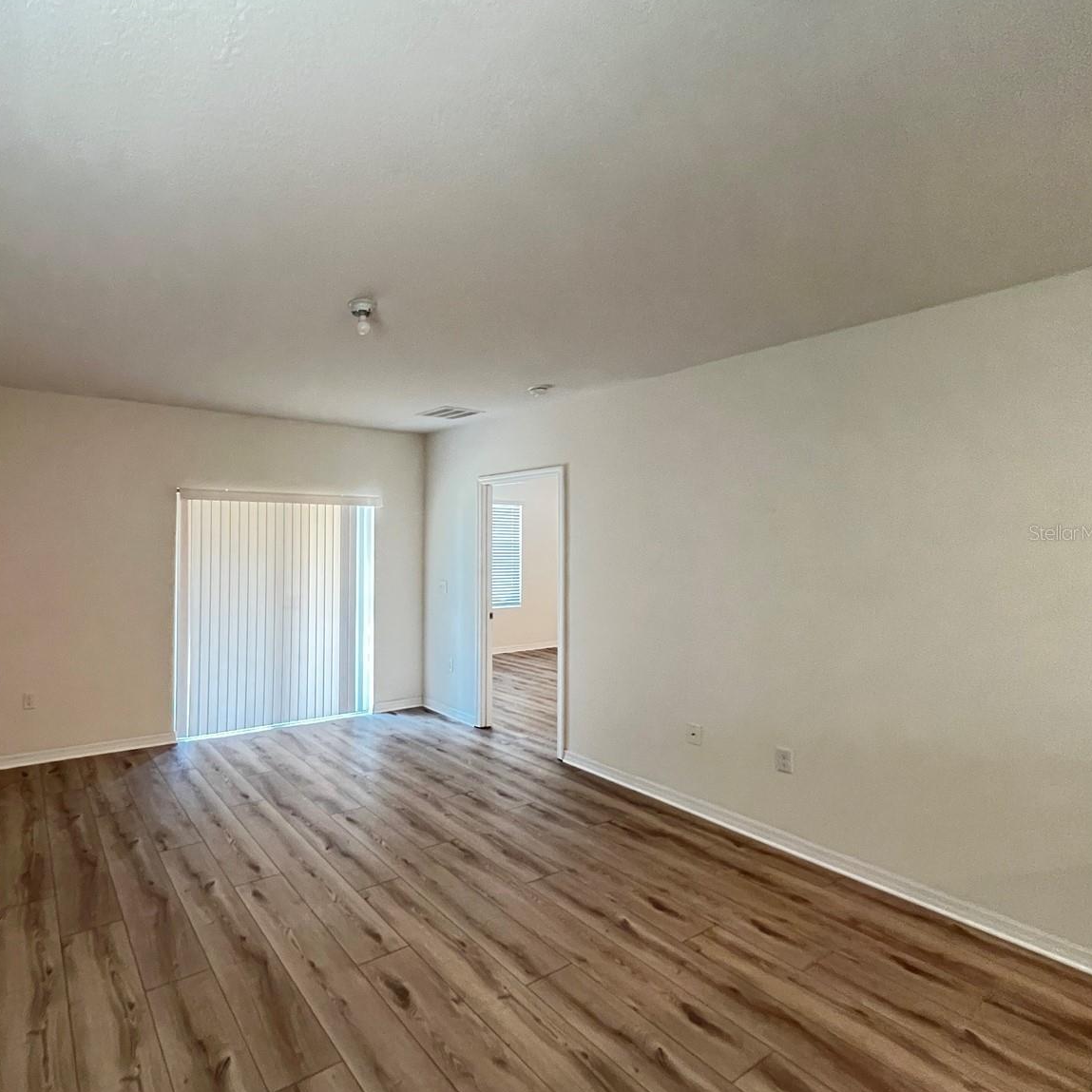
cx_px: 358
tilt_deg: +1.4
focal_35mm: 16
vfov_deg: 87.4
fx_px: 571
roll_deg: -0.6
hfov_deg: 84.2
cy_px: 532
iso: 800
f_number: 1.8
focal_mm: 1.57
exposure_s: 1/60
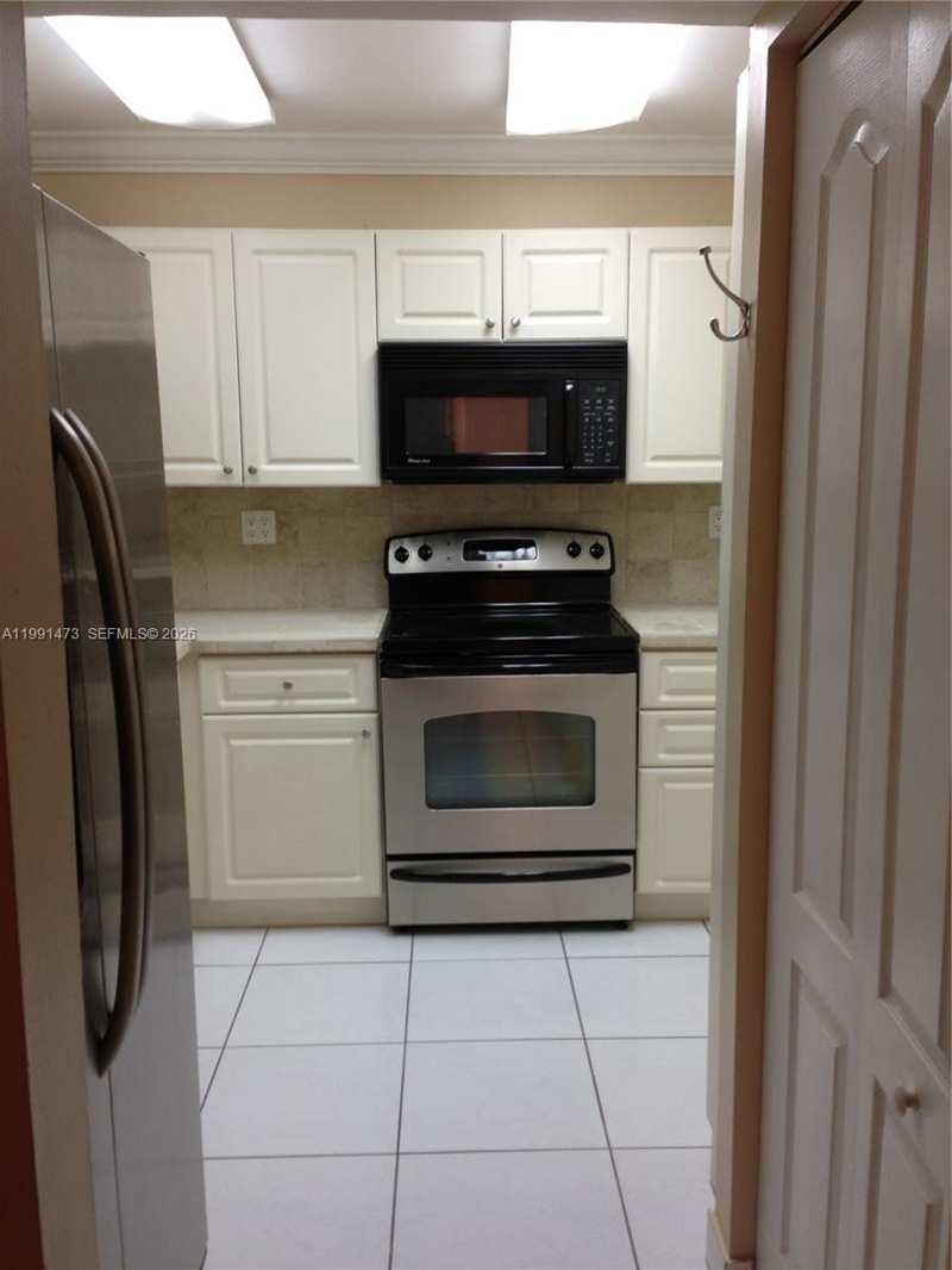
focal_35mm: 33
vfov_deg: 55.3
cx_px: 476
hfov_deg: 43.0
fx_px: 1210
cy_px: 635
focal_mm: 4.13
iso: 50
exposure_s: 1/24
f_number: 2.4
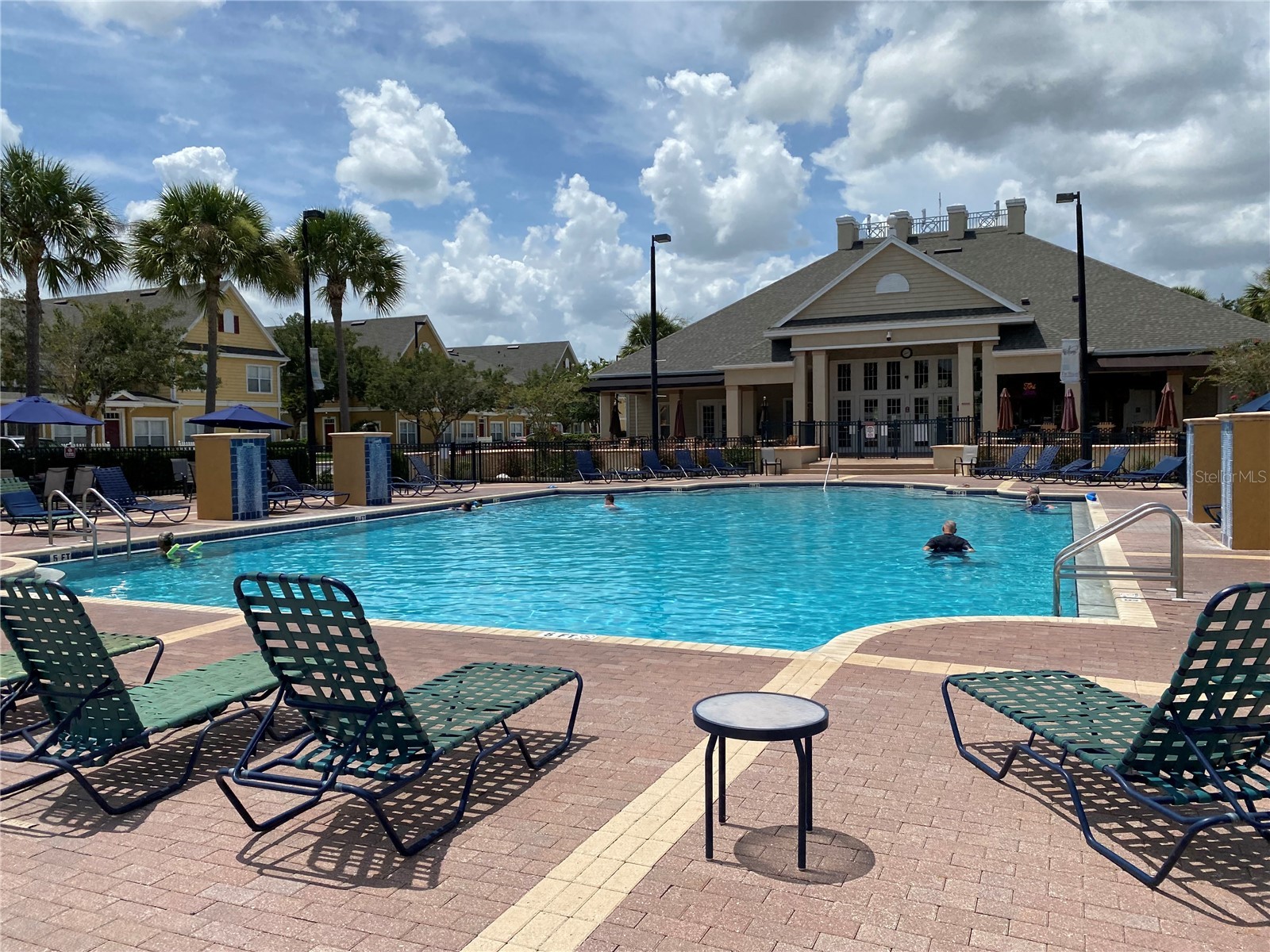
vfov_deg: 53.1
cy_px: 476
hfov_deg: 67.3
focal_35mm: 26
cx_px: 635
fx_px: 954
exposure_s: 1/5236
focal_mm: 4.25
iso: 32
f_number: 1.8
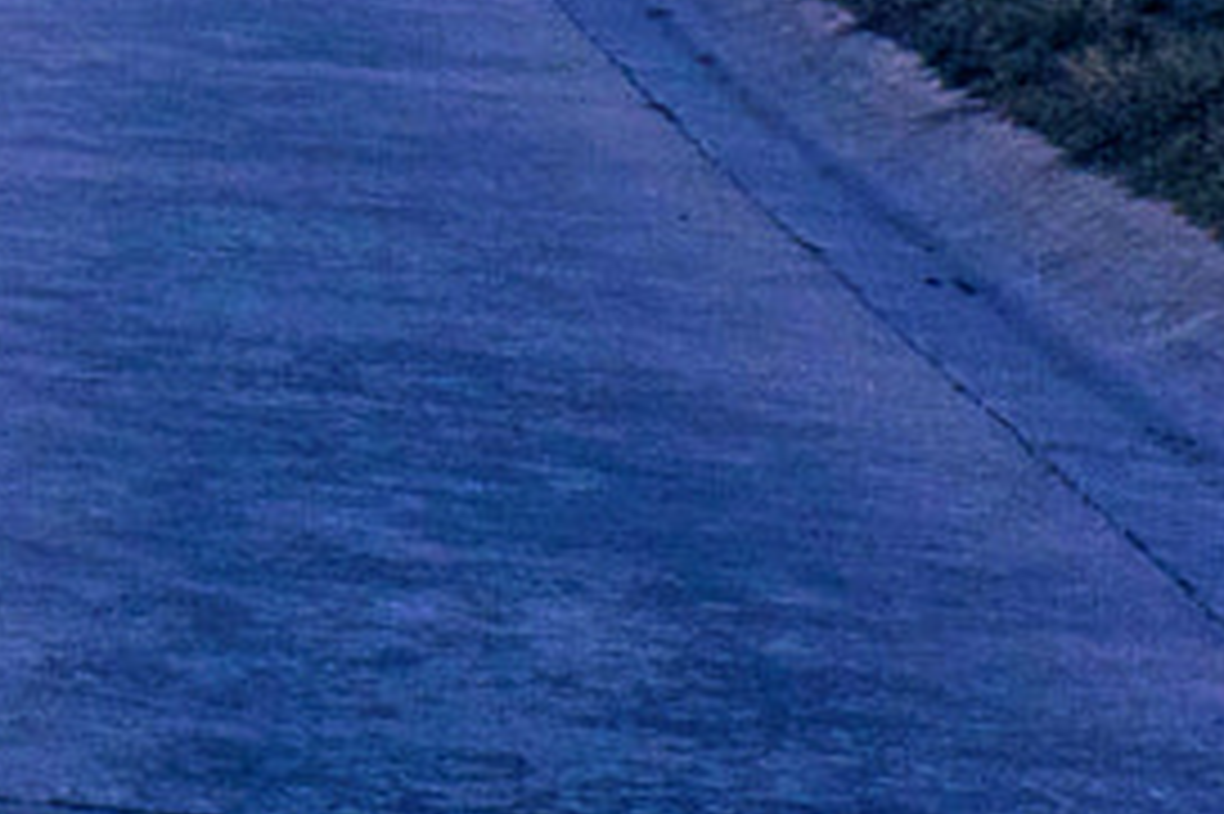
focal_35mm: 194
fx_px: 6592
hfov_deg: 9.6
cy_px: -845
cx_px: -1575
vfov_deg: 6.8
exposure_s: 230
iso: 100
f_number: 13
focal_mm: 22
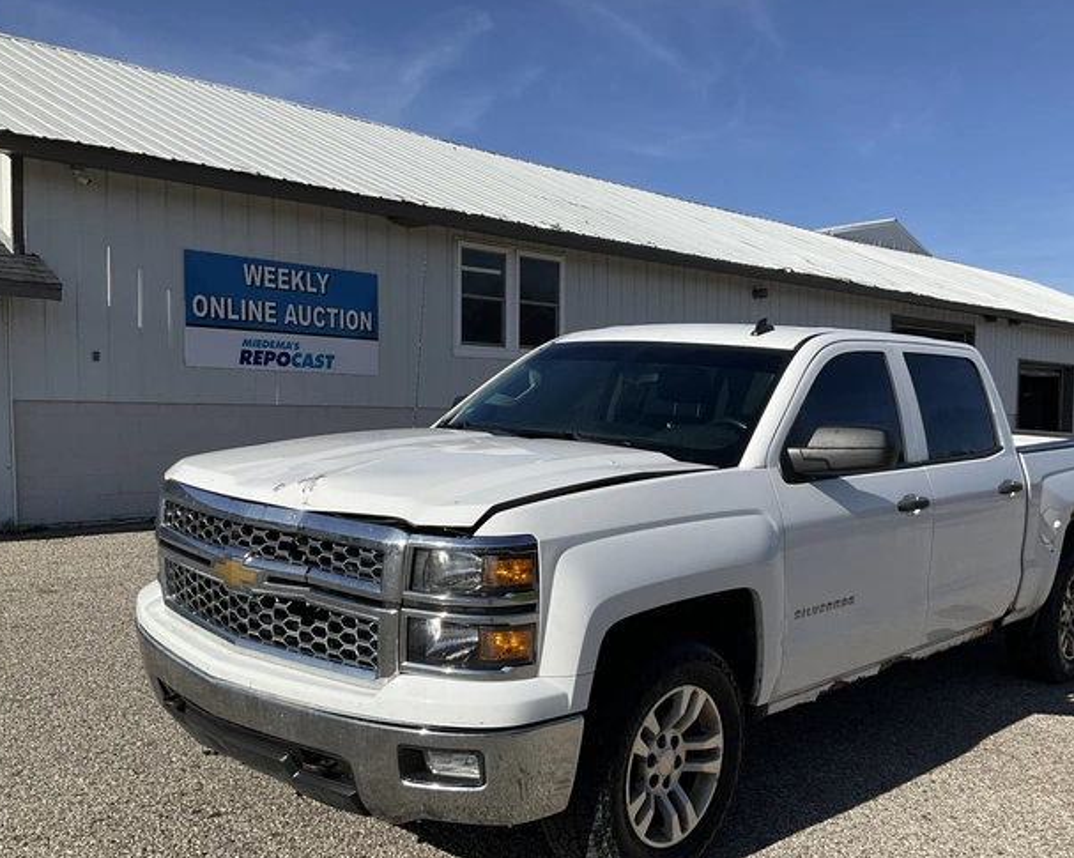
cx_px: 609
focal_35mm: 35
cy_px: 479
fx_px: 1112
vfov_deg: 42.1
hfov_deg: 51.4
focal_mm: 3
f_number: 1.8
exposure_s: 1/2801
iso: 25
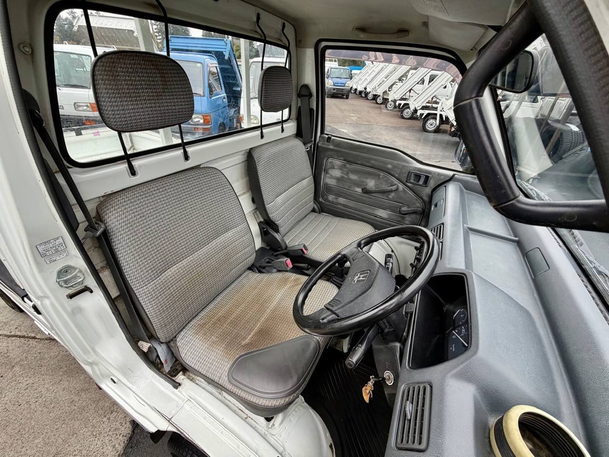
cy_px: 228
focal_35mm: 14
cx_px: 304
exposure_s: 1/121
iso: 125
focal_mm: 2.22
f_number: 2.2
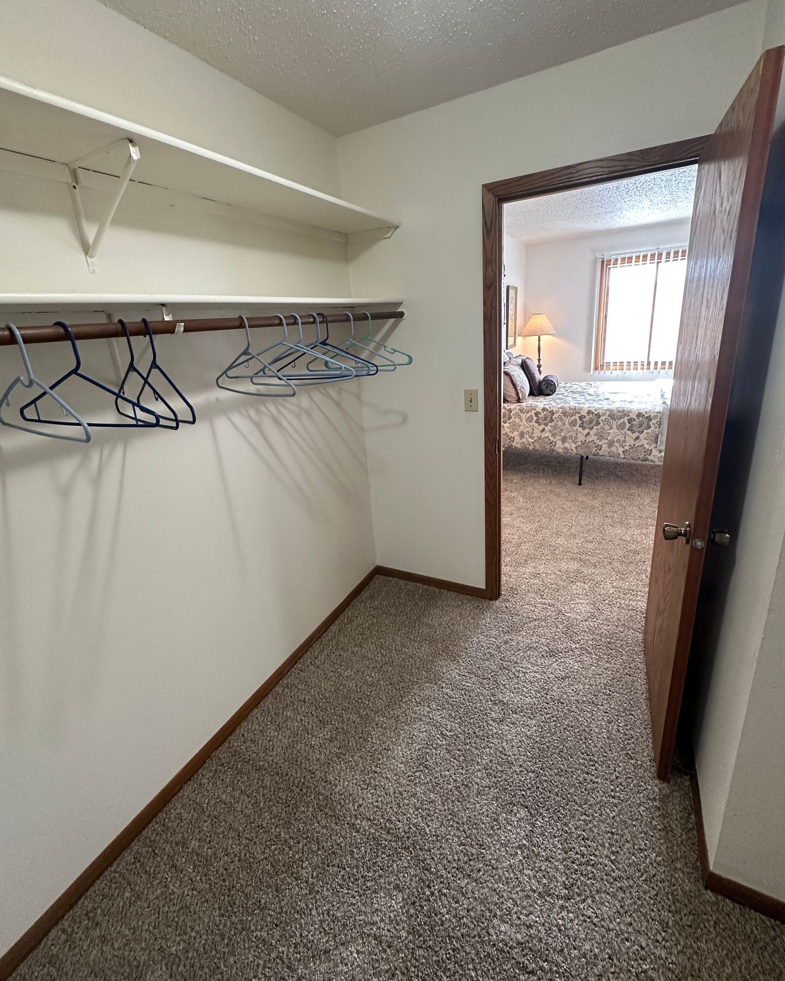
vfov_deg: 96.6
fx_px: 436
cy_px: 453
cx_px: 382
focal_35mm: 15
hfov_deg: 84.0
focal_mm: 2.22
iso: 250
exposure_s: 1/120
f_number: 2.2
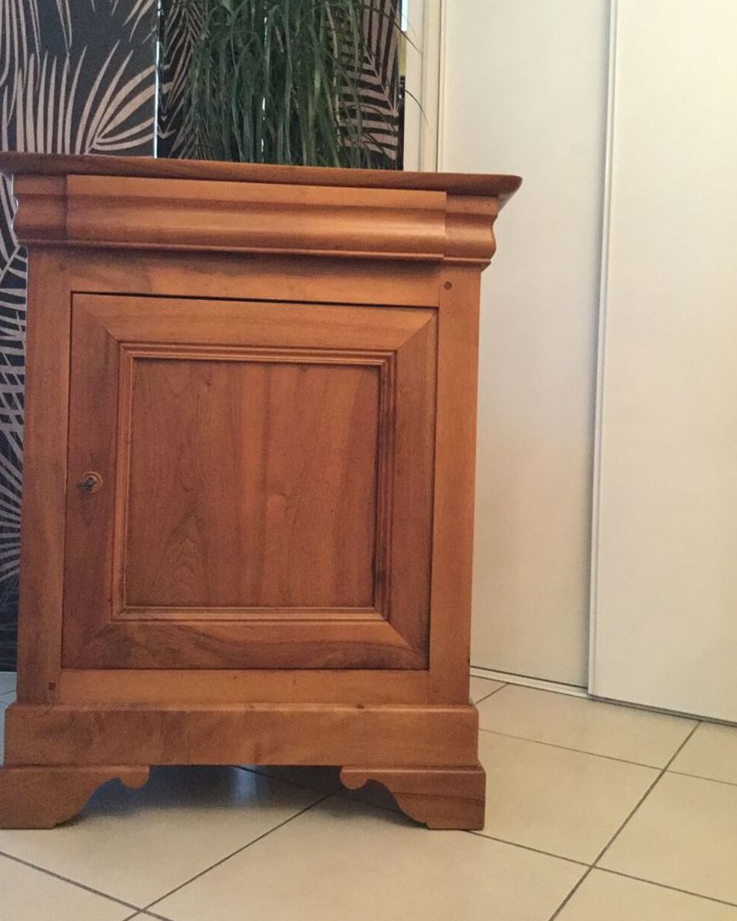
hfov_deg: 44.6
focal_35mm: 33
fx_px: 900
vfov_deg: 54.2
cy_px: 428
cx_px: 362
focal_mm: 3.3
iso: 320
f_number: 2.4
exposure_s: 1/17
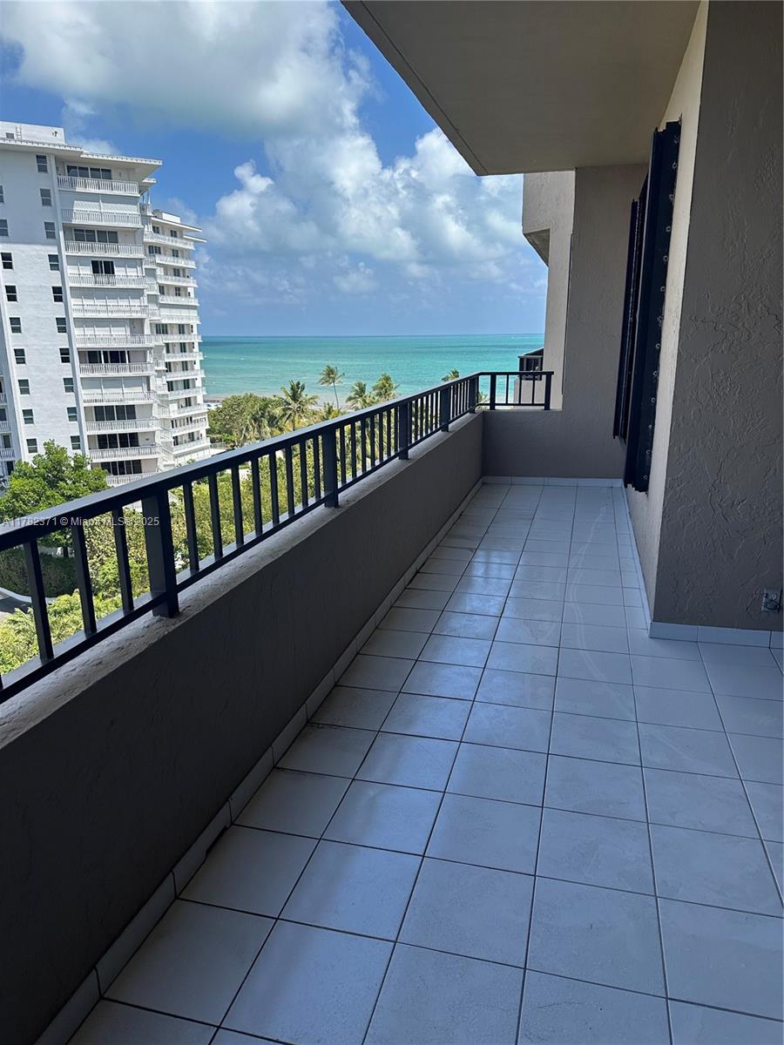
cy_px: 522
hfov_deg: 56.8
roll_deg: -0.3
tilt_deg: -13.2
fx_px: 725
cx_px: 392
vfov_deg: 71.6
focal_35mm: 24
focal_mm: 6.86
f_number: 1.78
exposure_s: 1/3597
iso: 80
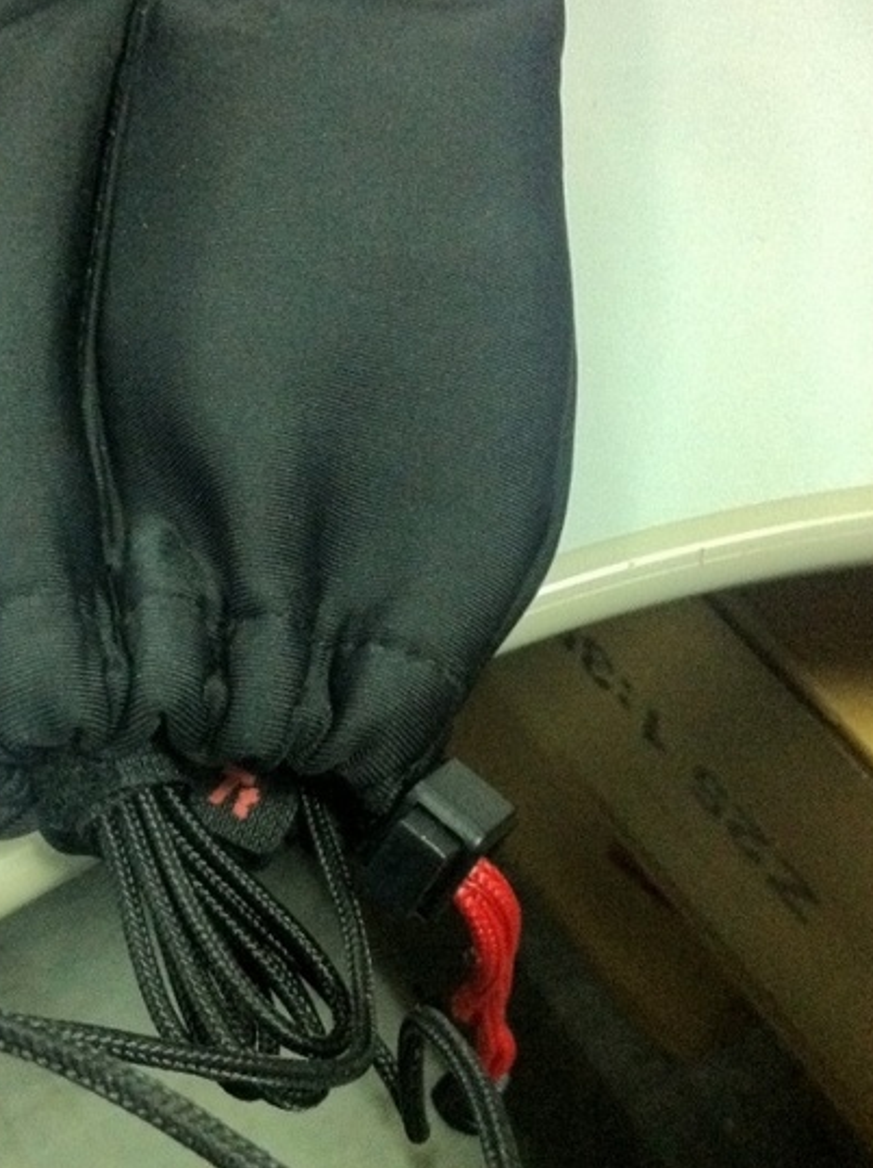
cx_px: 313
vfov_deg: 38.2
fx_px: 1685
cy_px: 547
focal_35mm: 50
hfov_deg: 28.9
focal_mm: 3.85
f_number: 2.8
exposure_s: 1/15
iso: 800
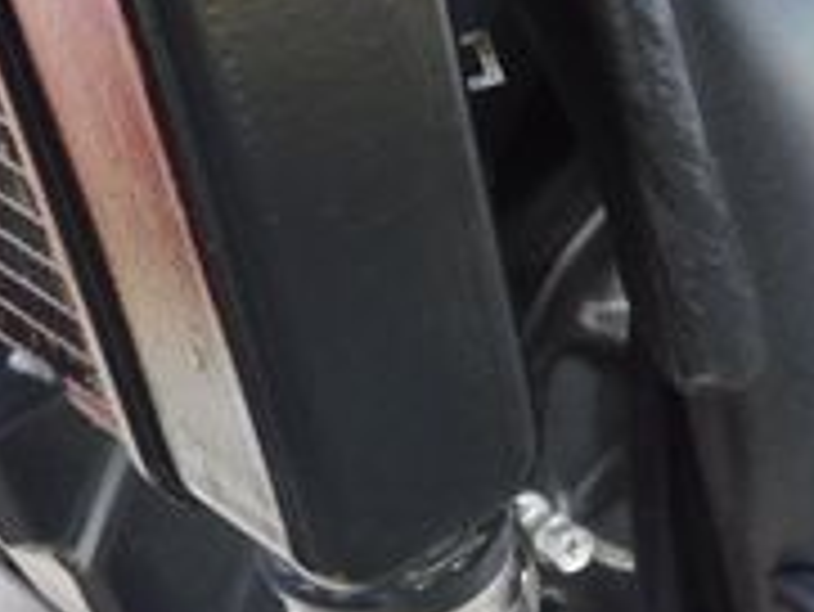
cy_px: 590
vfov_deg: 13.8
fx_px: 2494
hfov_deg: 16.8
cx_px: 1214
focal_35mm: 106
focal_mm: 5.3
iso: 125
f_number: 3.2
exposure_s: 1/80
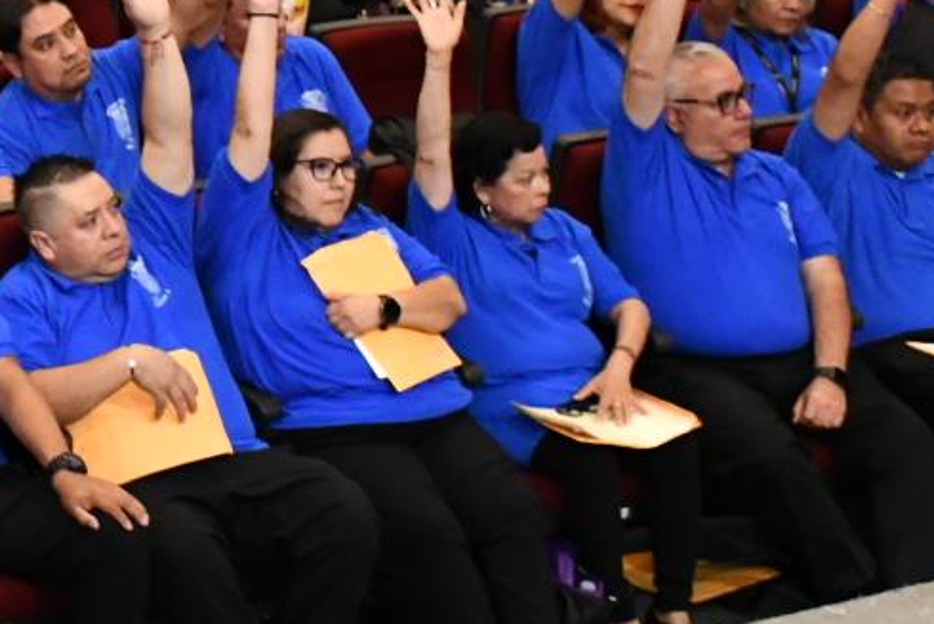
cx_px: -244
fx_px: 3348
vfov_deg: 10.6
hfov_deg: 15.2
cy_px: 29
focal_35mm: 129
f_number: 4
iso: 3600
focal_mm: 26
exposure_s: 1/60
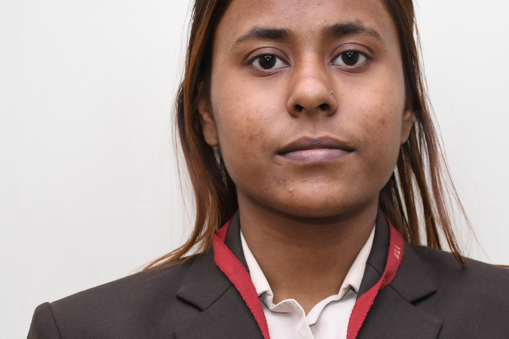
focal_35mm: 154
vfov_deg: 8.9
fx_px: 2177
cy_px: 244
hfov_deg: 13.3
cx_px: 310
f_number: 4.5
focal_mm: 42
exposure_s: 1/125
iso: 1000
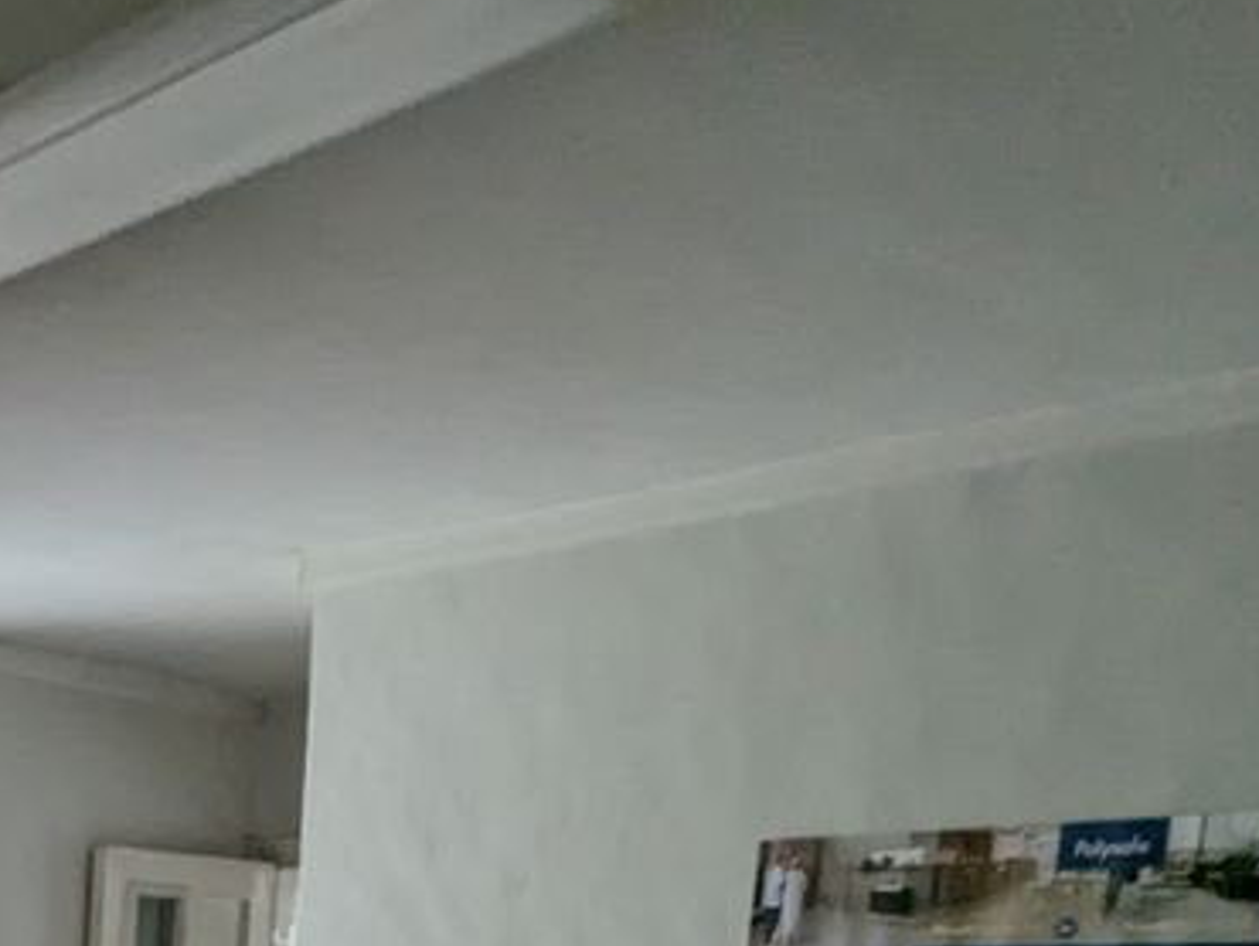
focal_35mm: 48
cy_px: 1308
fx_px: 1747
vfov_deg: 25.1
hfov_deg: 34.2
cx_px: -136
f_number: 2.2
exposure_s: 1/25
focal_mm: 2.35
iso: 108
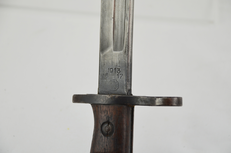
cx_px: 116
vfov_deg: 11.4
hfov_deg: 17.1
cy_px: 76
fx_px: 768
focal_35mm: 120
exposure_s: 1/320
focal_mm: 80
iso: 400
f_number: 5.6
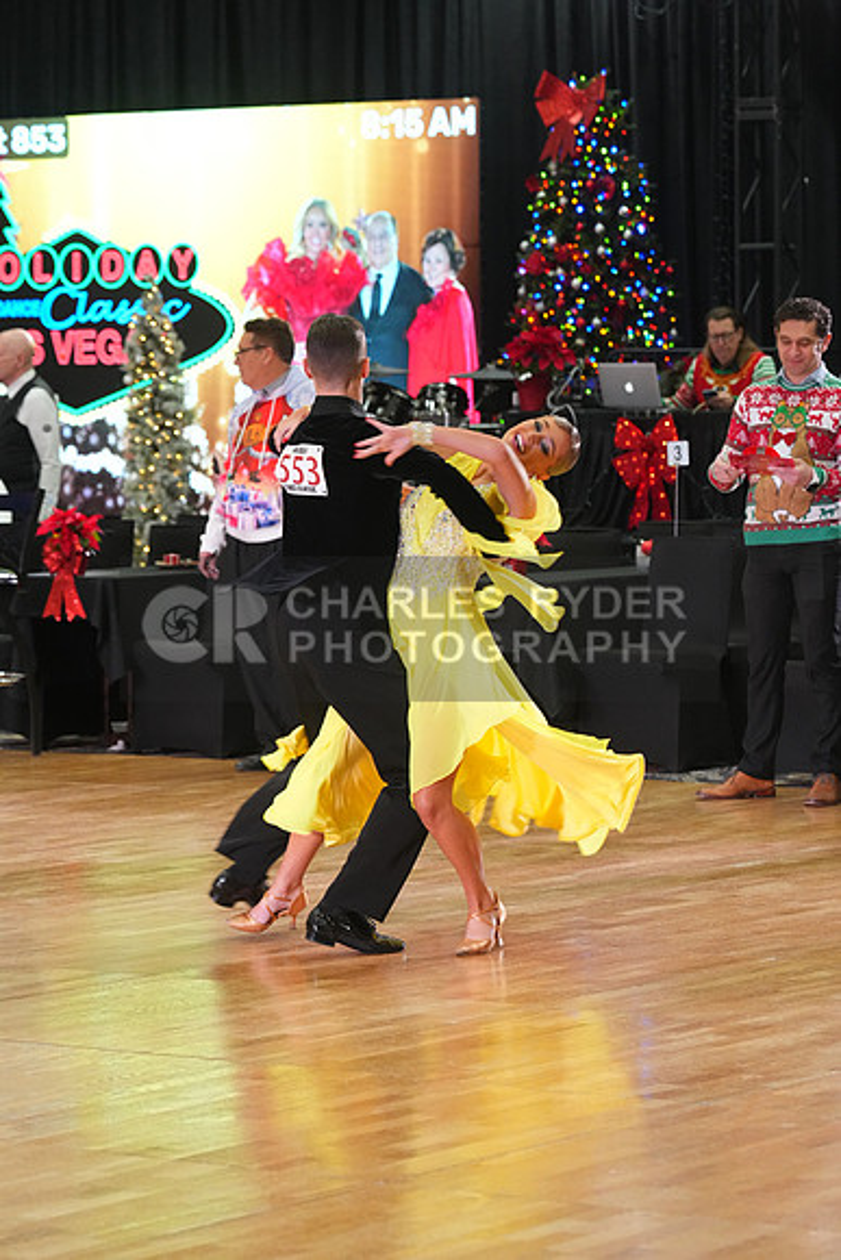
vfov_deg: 15.6
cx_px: 420
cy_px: 630
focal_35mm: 131
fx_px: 4587
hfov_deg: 10.5
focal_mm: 131
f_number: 5.6
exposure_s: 1/200
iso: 4000
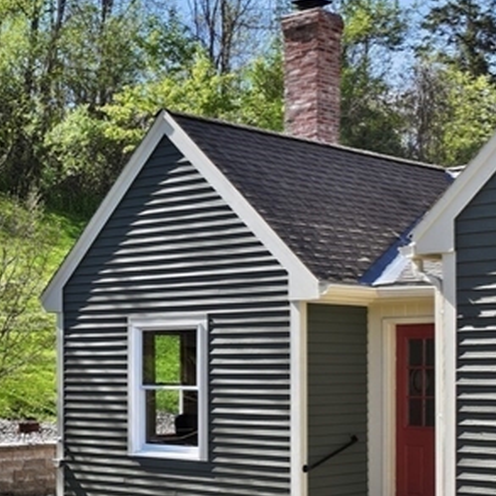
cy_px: 383
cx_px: 27
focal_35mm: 74
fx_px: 1200
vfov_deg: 23.1
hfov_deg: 22.6
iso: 130
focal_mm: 12.3
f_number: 2.8
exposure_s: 1/25
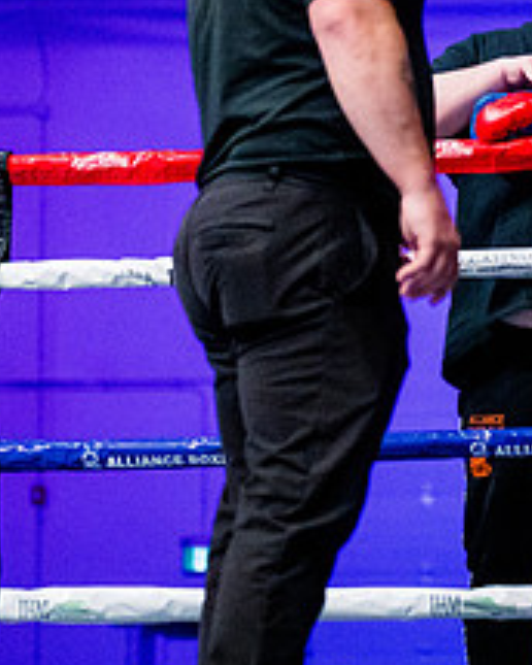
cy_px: 54
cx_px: 686
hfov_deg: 10.3
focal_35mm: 147
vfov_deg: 13.0
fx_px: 2893
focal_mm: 50
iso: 6400
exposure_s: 1/1600
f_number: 1.4
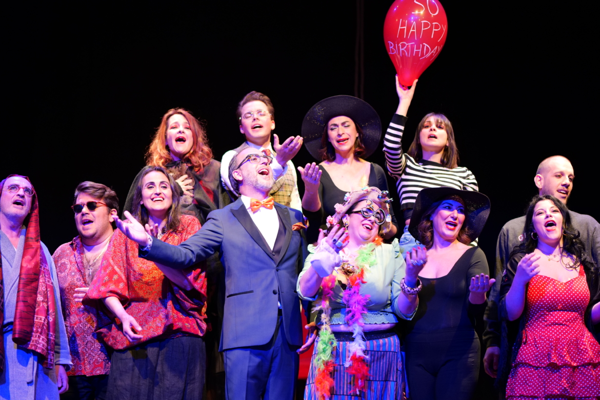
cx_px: 300
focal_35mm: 85
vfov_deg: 16.1
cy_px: 200
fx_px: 1417
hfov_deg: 23.9
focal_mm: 85
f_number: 1.8
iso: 2000
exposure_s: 1/100
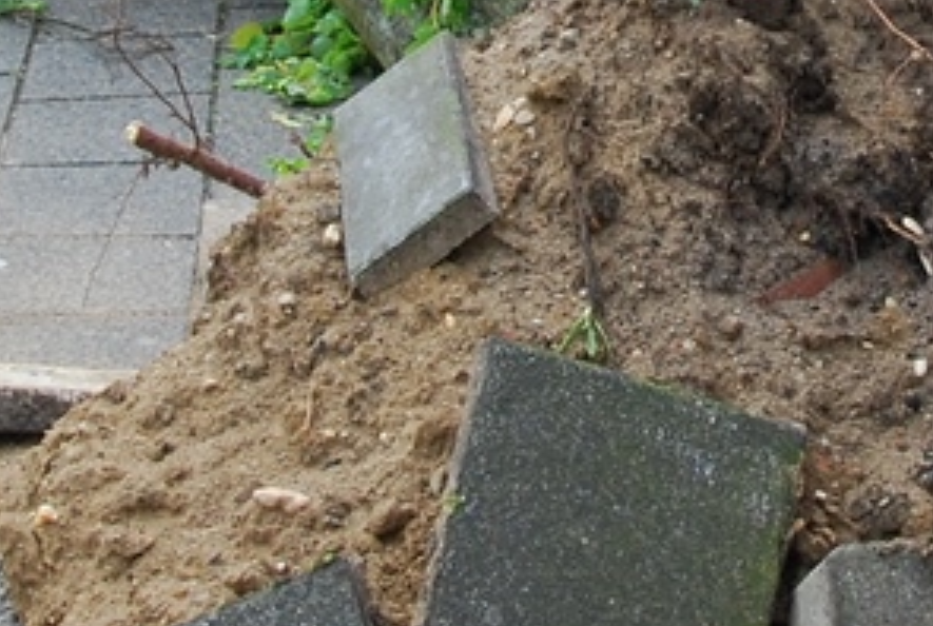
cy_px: -172
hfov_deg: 15.9
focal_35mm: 128
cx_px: 680
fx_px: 3324
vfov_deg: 10.5
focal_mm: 18
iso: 280
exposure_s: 1/60
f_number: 3.5
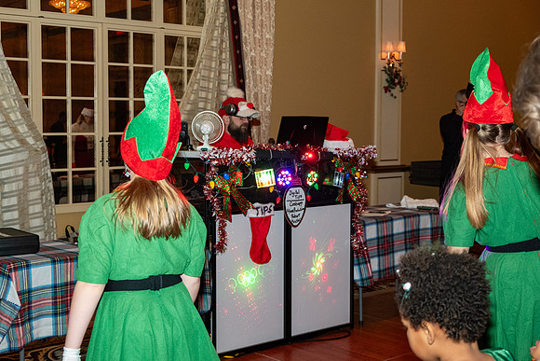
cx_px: 270
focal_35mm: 50
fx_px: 744
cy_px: 180
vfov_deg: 27.2
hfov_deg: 39.9
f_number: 3.6
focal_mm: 31.5
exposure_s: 1/125
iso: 2500
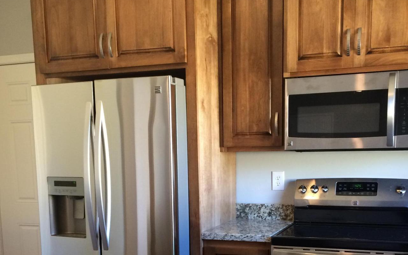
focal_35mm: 48
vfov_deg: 26.0
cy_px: 228
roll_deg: +3.1
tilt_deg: -9.7
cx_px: 203
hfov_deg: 41.8
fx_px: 534
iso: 160
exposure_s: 1/30
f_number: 2.2
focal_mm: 4.15
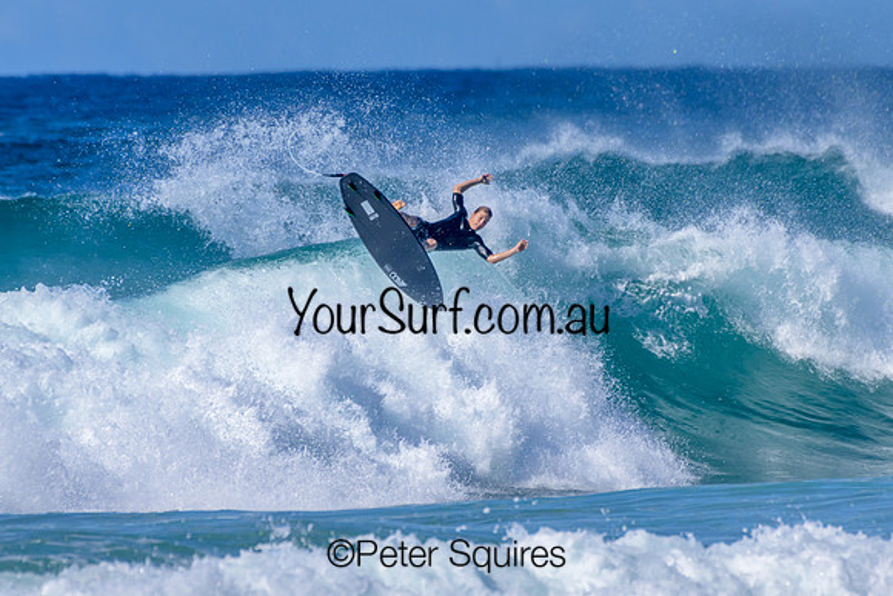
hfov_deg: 2.1
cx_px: 446
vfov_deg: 1.4
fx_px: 24810
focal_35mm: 1000
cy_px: 298
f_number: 11
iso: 640
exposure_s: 1/2000
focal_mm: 1000
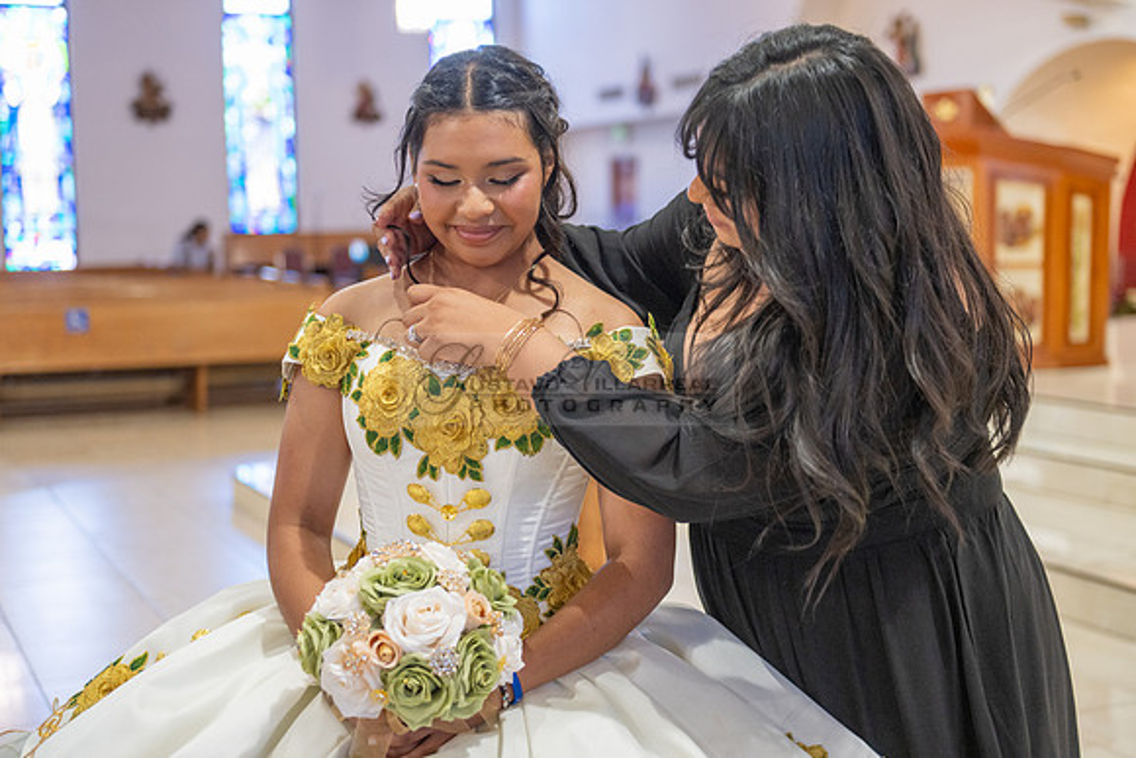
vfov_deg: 24.6
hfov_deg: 36.2
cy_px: 379
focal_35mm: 55
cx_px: 568
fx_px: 1736
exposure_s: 1/125
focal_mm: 55
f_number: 2.8
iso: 1600
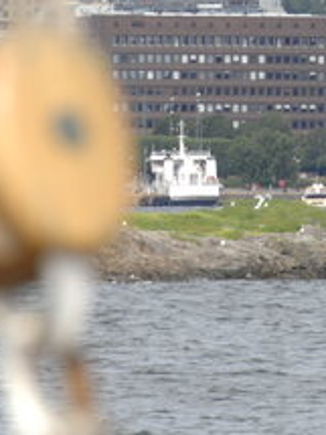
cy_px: -48
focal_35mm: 725
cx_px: 456
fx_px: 9110
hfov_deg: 2.0
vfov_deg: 2.7
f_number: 9.5
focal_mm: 135
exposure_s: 1/350
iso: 250
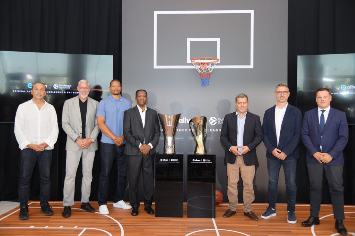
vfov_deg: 41.1
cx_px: 178
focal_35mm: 32
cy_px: 118
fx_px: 316
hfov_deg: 58.7
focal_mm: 32
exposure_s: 1/250
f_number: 4
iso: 1000
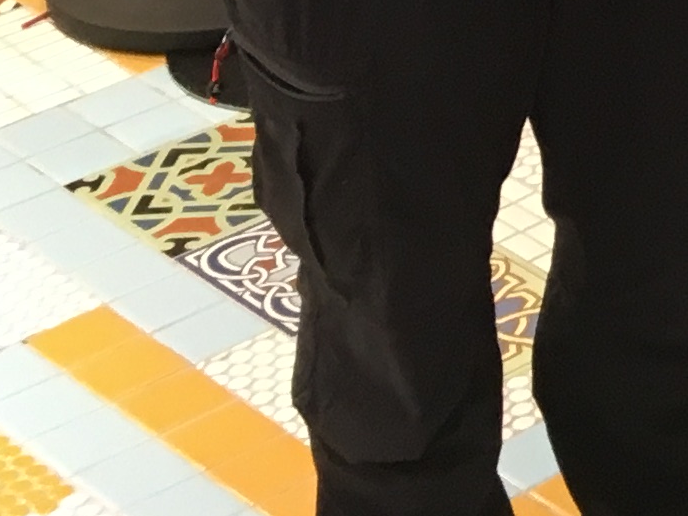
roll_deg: -1.3
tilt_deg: -13.1
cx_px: 1763
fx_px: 3379
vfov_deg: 7.9
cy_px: -829
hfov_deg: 9.9
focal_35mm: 170
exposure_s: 1/30
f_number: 2.2
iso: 80
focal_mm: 4.15
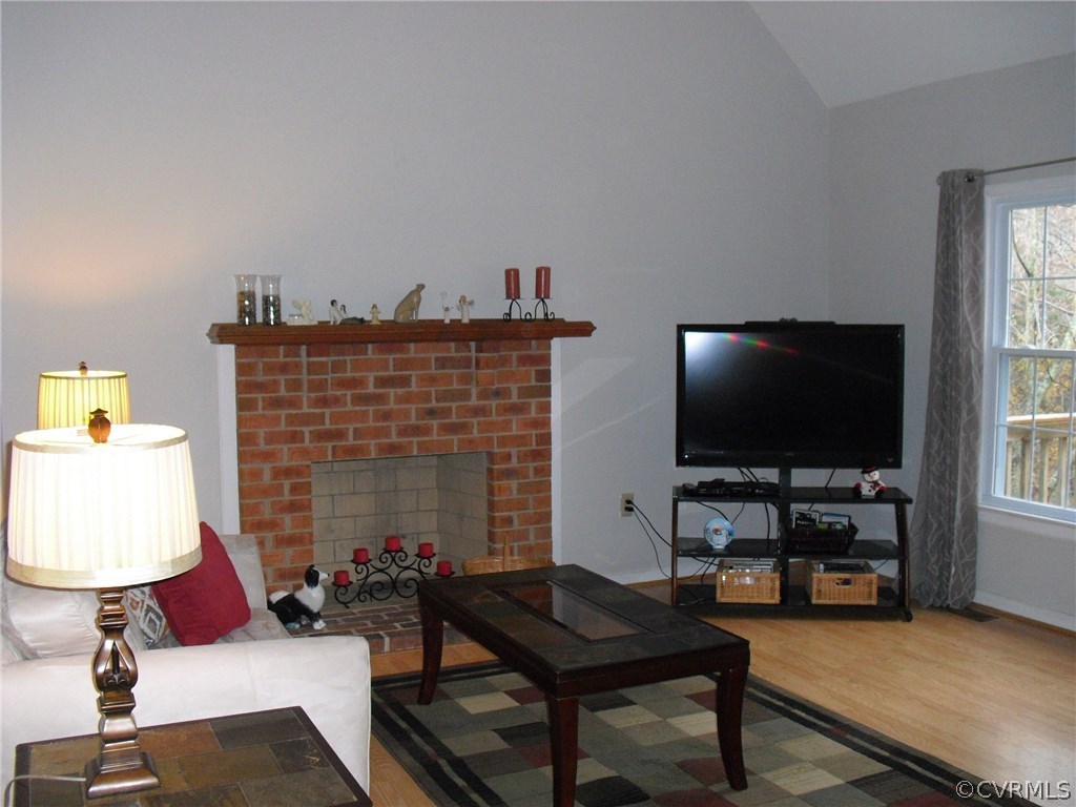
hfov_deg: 51.4
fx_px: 1119
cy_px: 404
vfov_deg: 39.7
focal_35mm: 36
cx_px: 538
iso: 400
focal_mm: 6.3
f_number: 3.1
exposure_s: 1/60
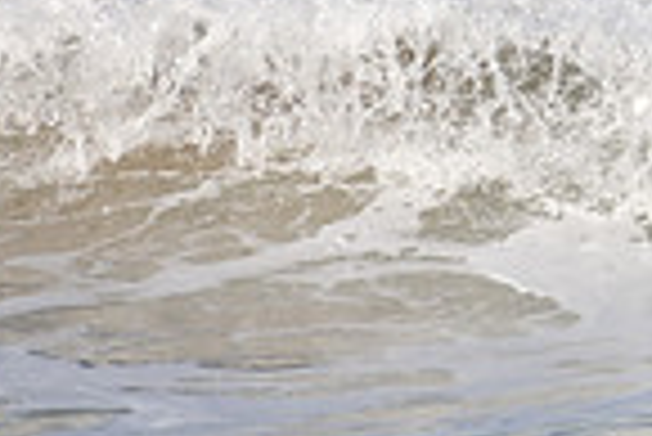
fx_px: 54296
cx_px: 1237
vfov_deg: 0.5
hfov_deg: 0.7
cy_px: -236
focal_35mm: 2995
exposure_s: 1/1250
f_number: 5.6
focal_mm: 500
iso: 220
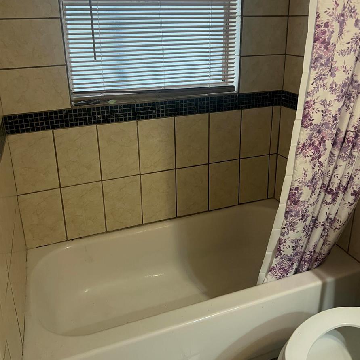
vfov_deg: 52.0
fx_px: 365
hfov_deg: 52.5
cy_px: 138
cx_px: 182
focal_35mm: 31
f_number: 1.5
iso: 80
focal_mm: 5.7
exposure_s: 1/60
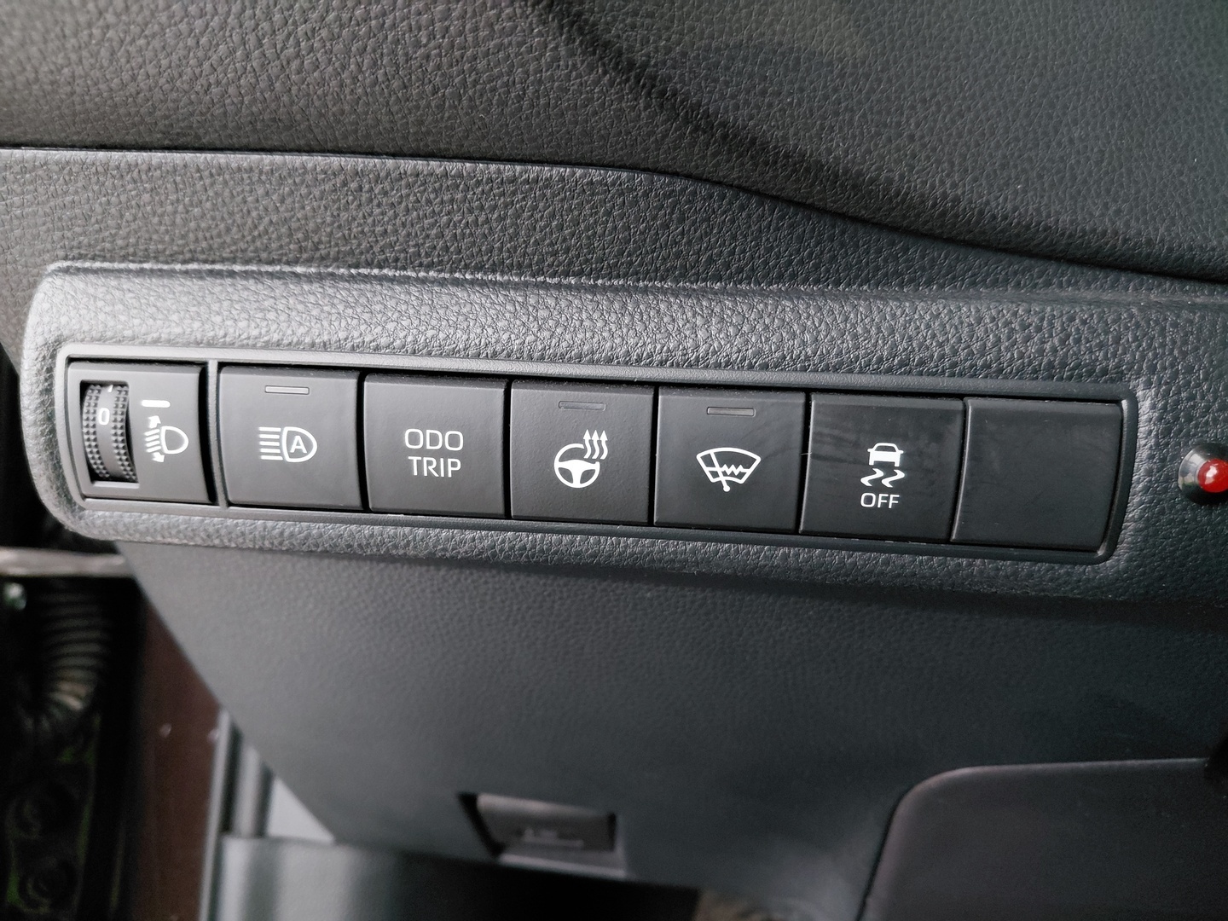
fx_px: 887
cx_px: 614
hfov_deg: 69.4
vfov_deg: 54.9
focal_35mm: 25
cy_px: 460
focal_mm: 4.69
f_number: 1.8
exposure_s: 1/25
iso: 1000
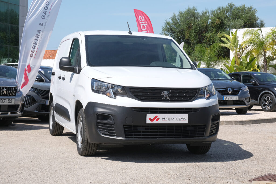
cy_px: 92
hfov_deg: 30.1
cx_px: 138
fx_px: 514
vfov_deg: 20.3
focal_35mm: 67
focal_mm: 44.5
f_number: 9
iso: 160
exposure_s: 1/250
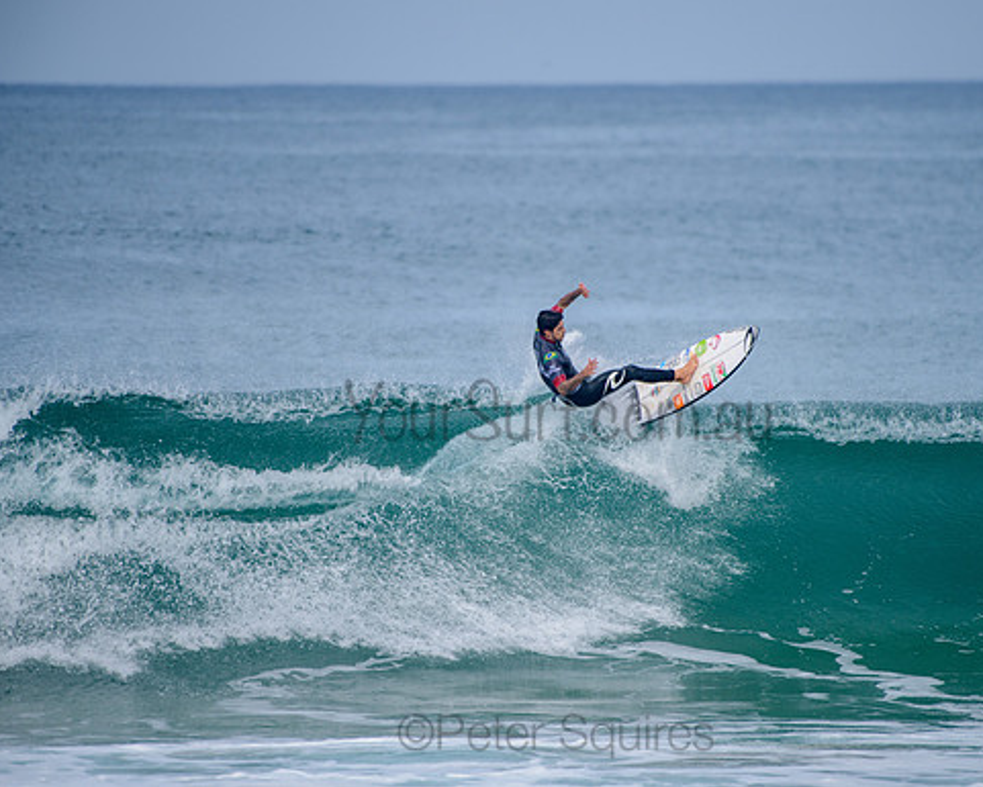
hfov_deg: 3.4
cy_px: 394
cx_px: 556
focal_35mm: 566
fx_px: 16470
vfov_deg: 2.7
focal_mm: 500
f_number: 5.6
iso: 250
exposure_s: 1/2000
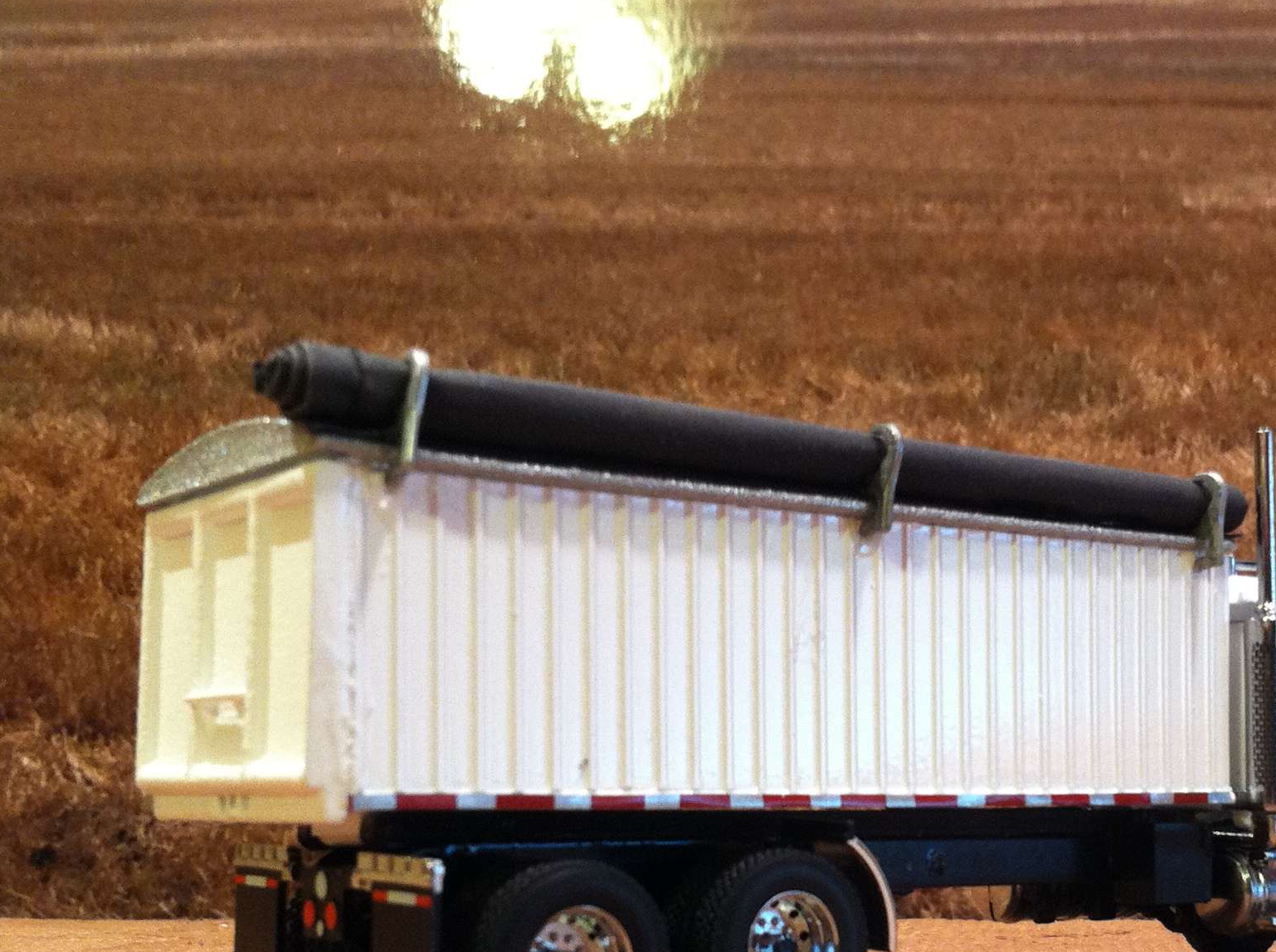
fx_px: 2171
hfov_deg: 32.0
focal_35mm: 59
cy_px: 692
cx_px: 987
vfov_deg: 24.5
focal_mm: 3.85
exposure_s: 1/15
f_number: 2.8
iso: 160
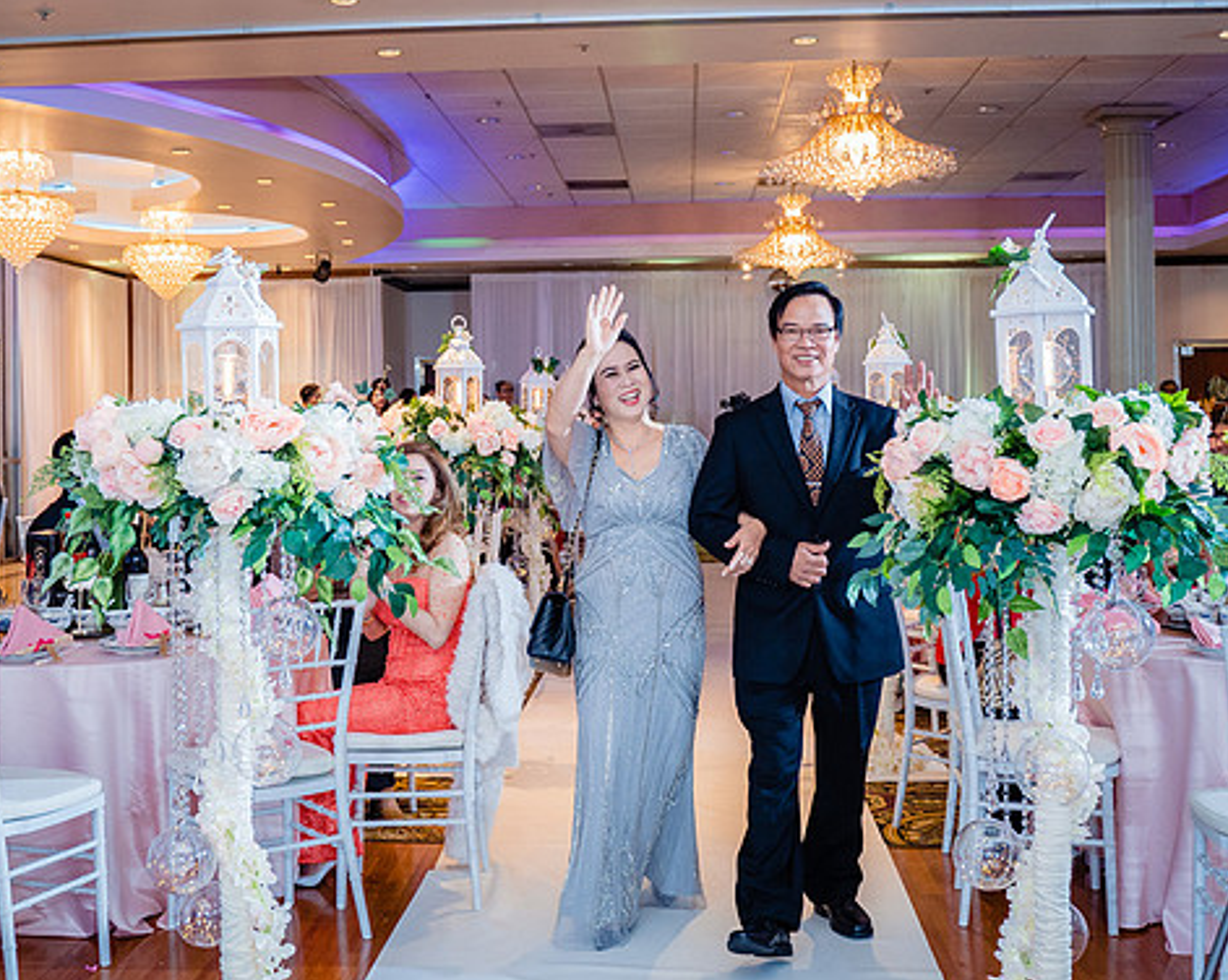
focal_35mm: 43
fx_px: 1562
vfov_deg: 34.7
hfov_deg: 42.9
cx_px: 543
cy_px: 390
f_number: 3.5
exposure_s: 1/160
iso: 1600
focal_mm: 28
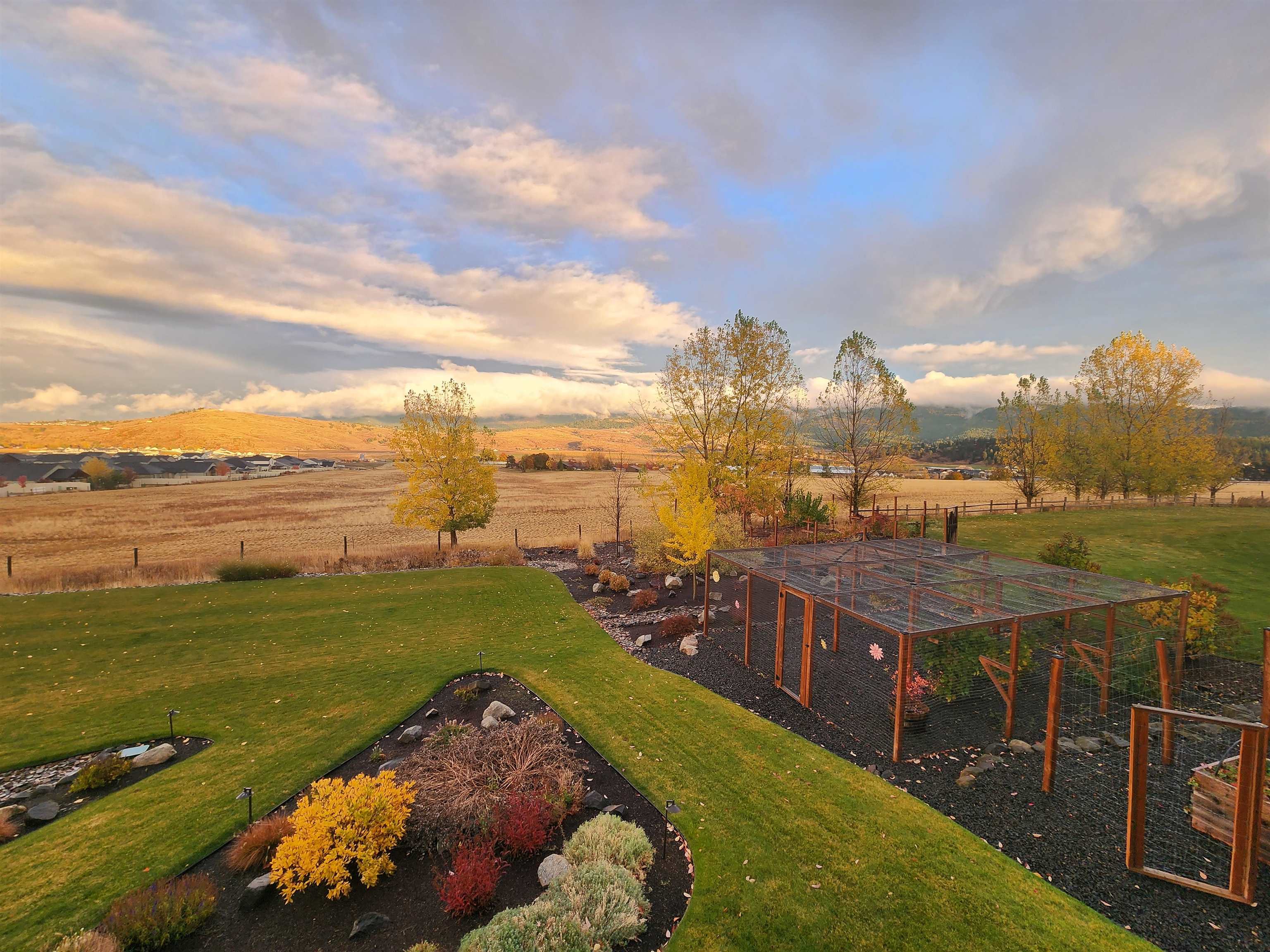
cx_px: 635
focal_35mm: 13
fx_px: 477
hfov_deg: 106.2
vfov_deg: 89.9
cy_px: 476
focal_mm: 2.2
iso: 64
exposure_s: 1/120
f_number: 2.2
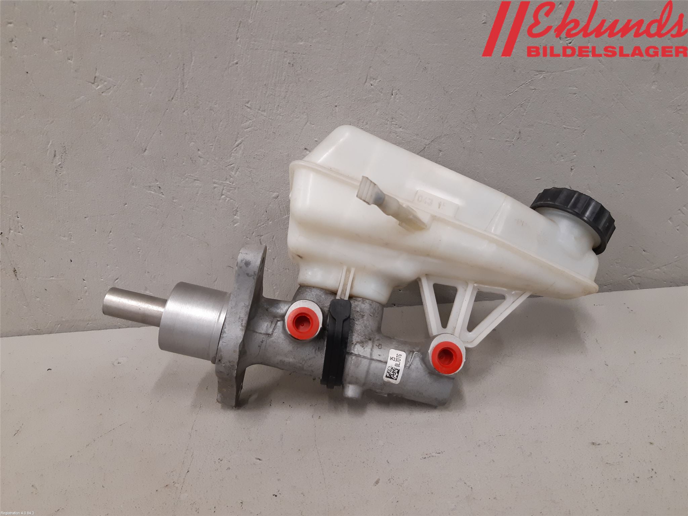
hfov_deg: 67.3
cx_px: 344
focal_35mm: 26
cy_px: 258
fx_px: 517
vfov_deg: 53.1
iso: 125
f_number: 1.7
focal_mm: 3.93
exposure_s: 1/50
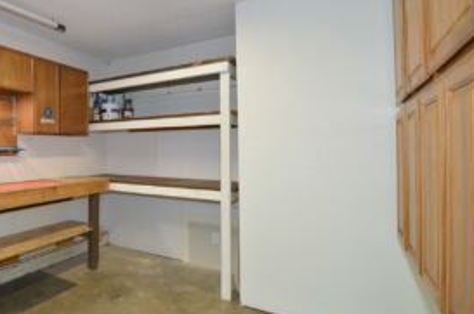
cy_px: 143
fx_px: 289
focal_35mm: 22
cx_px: 135
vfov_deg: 57.0
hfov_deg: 74.6
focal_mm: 10
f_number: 4
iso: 560
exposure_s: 1/60
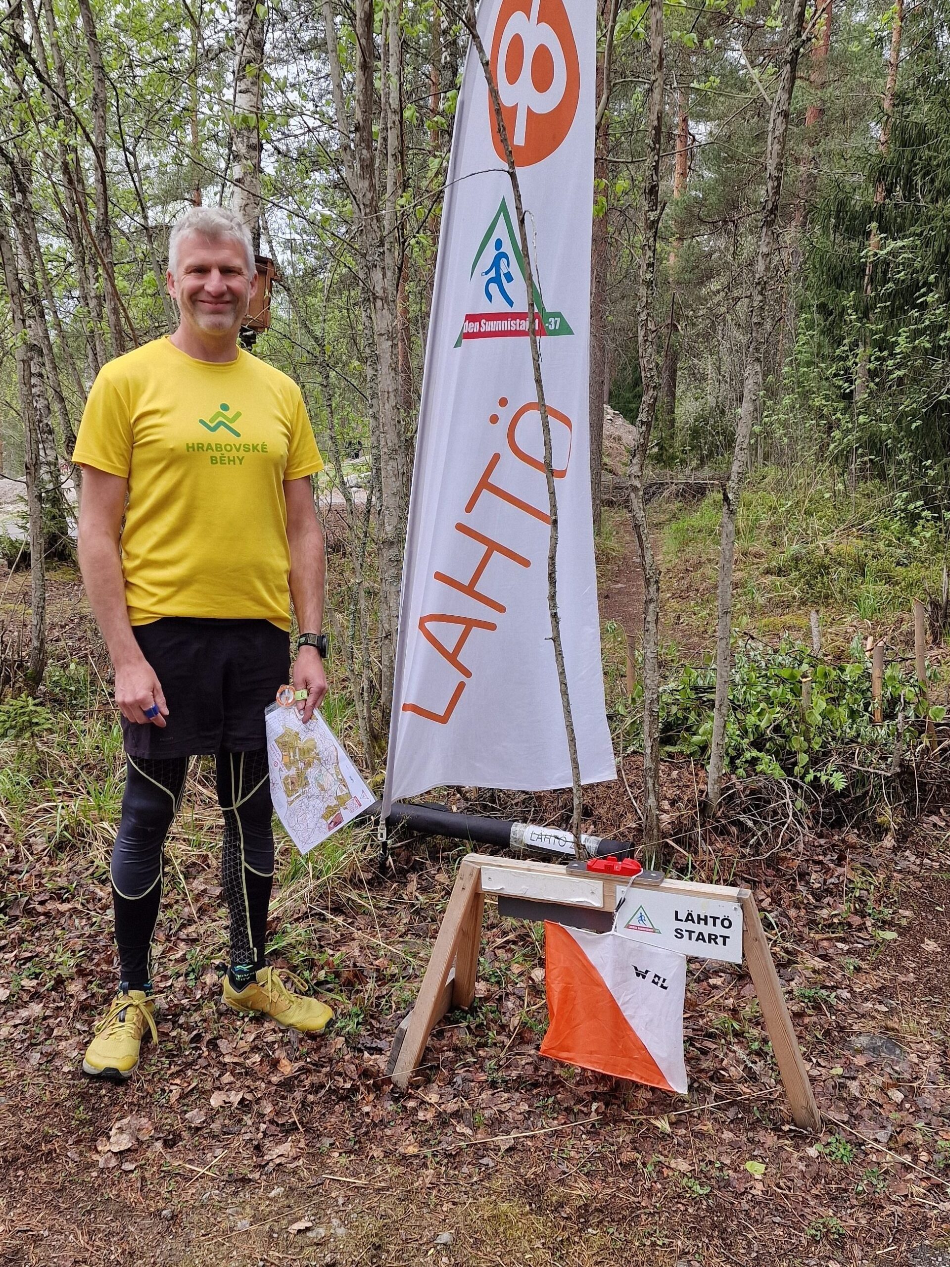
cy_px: 634
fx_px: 842
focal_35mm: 23
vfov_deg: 73.9
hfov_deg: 58.9
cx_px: 475
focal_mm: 6.4
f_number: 1.8
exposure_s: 1/180
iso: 50
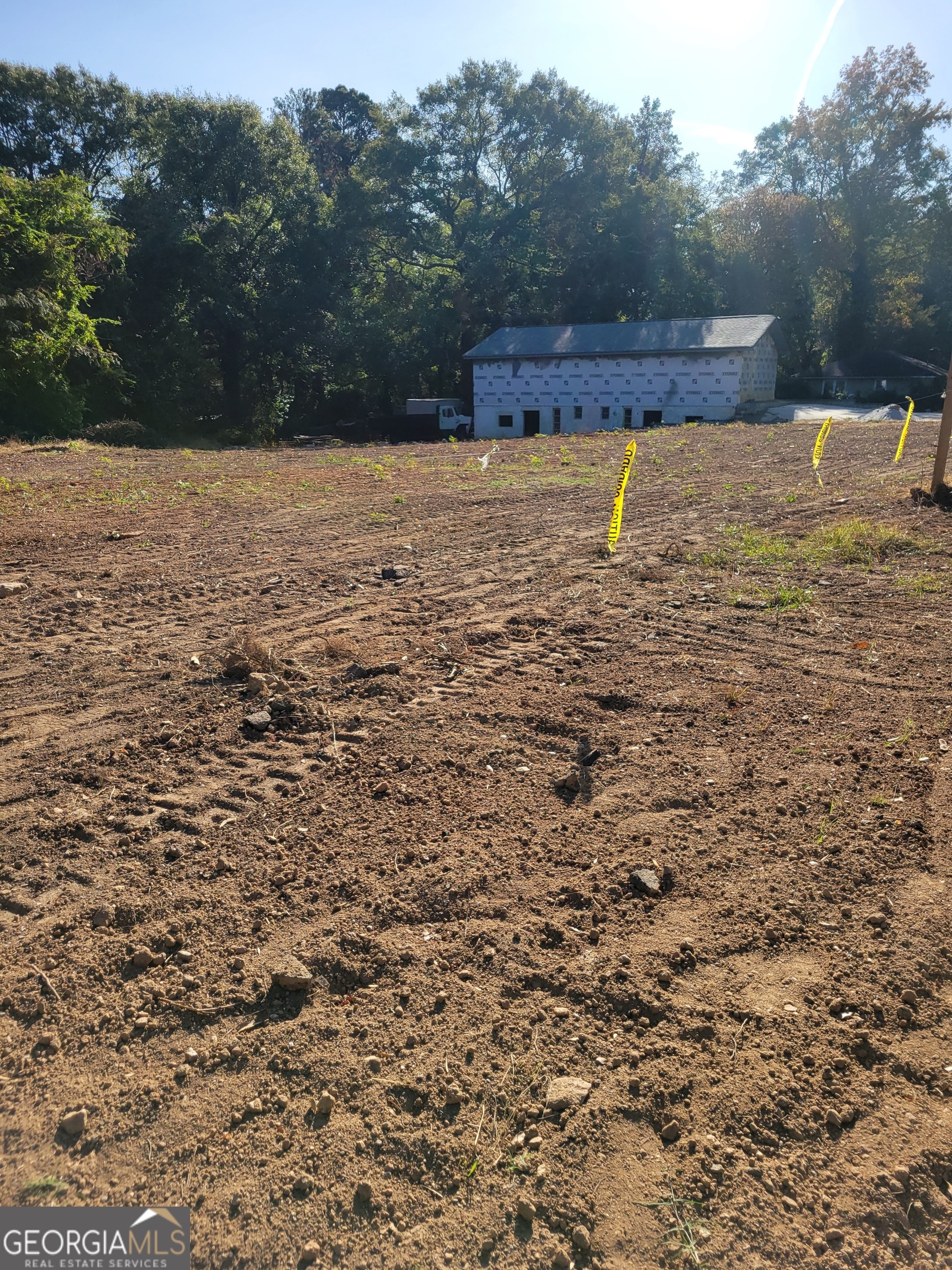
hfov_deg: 53.1
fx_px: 953
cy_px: 635
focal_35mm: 26
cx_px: 476
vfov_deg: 67.3
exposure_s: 1/1920
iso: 40
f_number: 1.8
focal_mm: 5.4
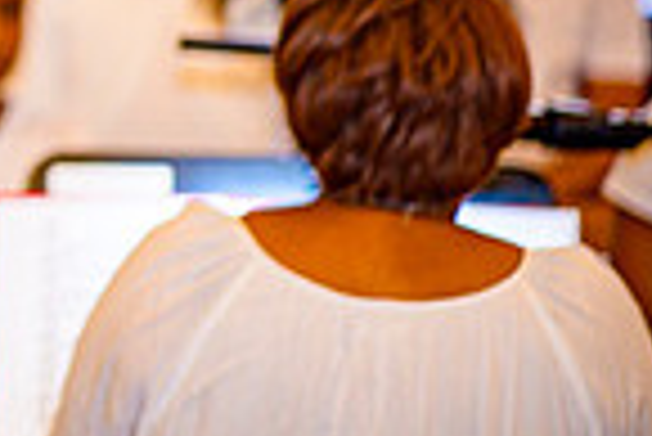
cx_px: -625
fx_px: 7632
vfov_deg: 3.3
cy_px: -384
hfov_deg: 4.8
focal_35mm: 421
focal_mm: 105
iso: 200
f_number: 1.4
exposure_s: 1/100
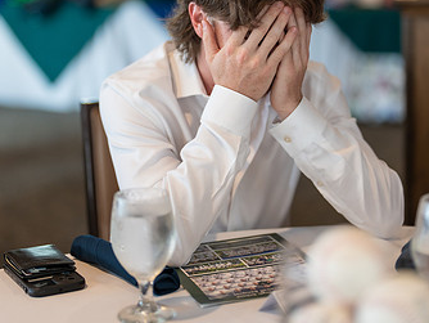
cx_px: 249
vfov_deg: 17.5
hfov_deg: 23.2
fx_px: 1042
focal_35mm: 84
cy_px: 97
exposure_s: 1/320
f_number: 1.2
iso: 250
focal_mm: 50
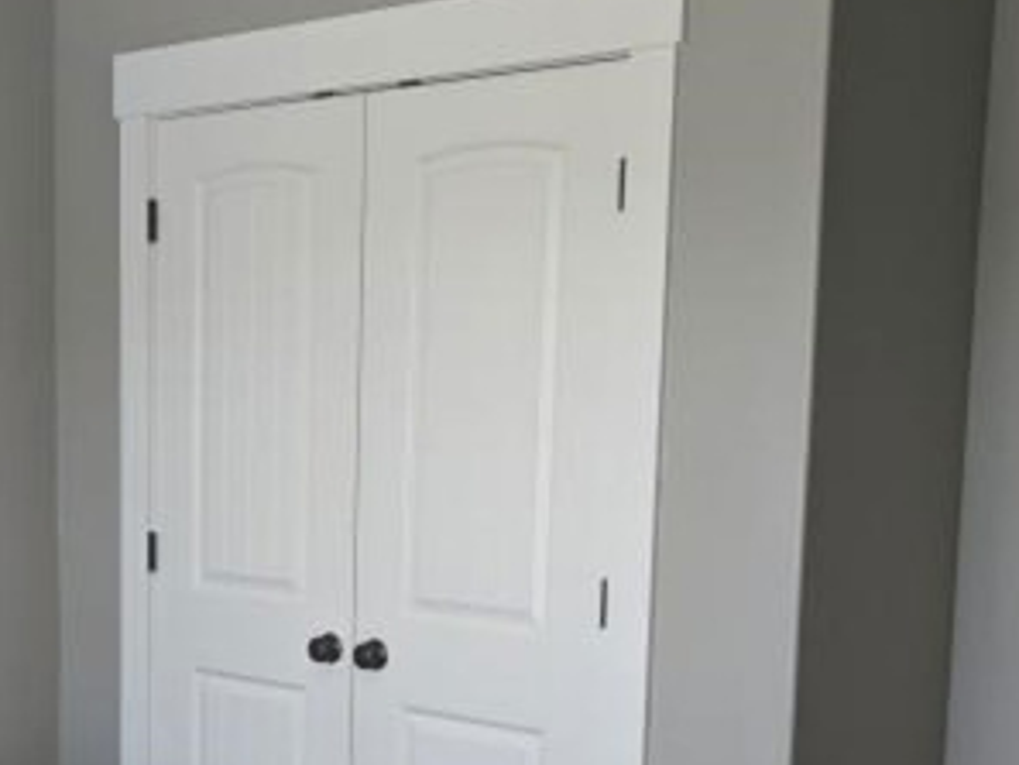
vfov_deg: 25.6
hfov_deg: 33.9
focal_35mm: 56
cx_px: 305
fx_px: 1649
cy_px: 617
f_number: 2
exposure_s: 1/120
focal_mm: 4.67
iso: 95
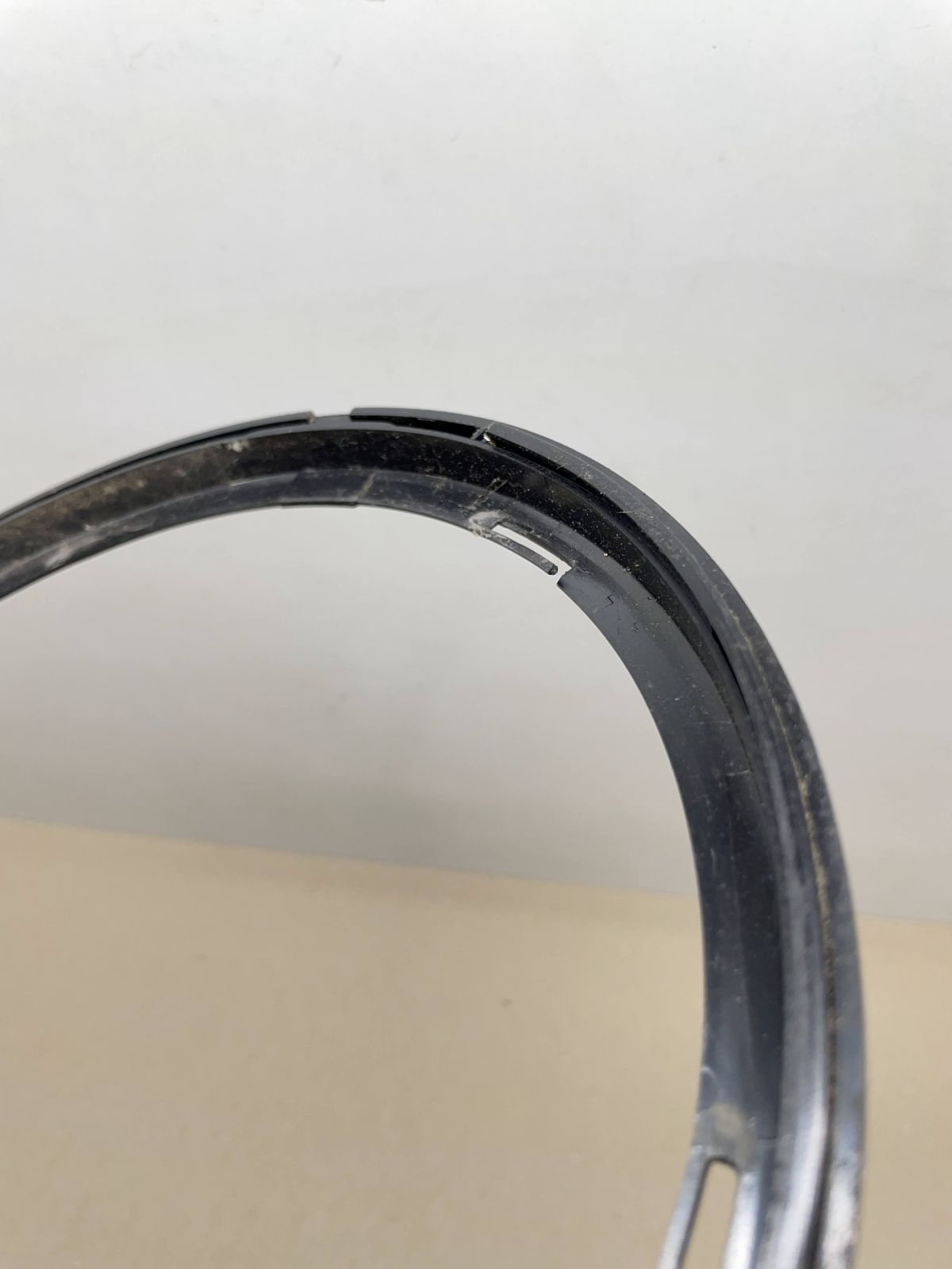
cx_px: 476
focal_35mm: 26
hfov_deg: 53.1
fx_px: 953
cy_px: 634
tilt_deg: -48.5
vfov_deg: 67.3
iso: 40
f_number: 1.6
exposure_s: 1/100
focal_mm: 4.2
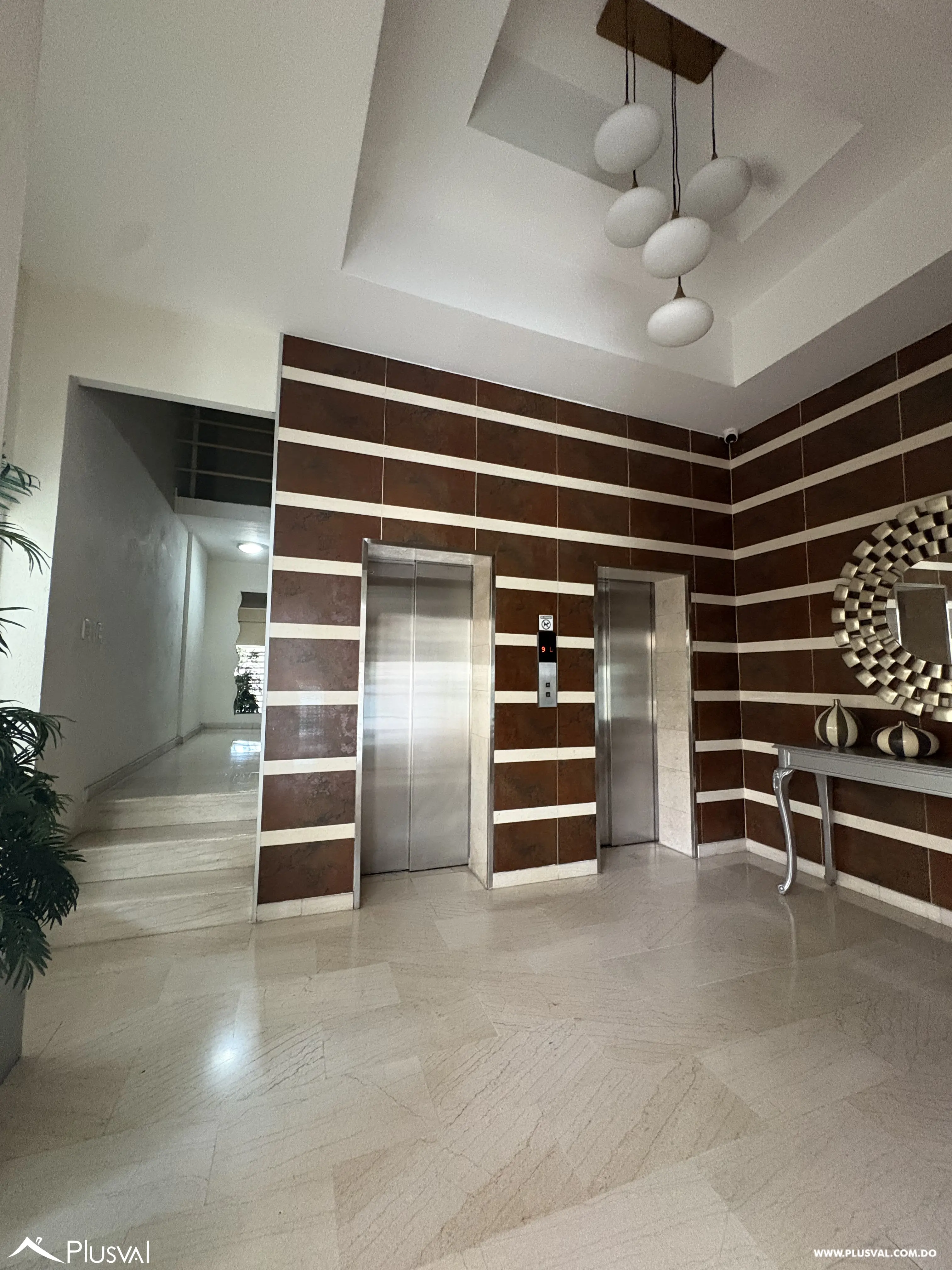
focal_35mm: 14
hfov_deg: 85.7
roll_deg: -0.3
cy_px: 635
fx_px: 513
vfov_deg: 102.1
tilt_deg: +5.7
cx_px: 476
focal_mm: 2.22
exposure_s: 1/53
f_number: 2.2
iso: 800
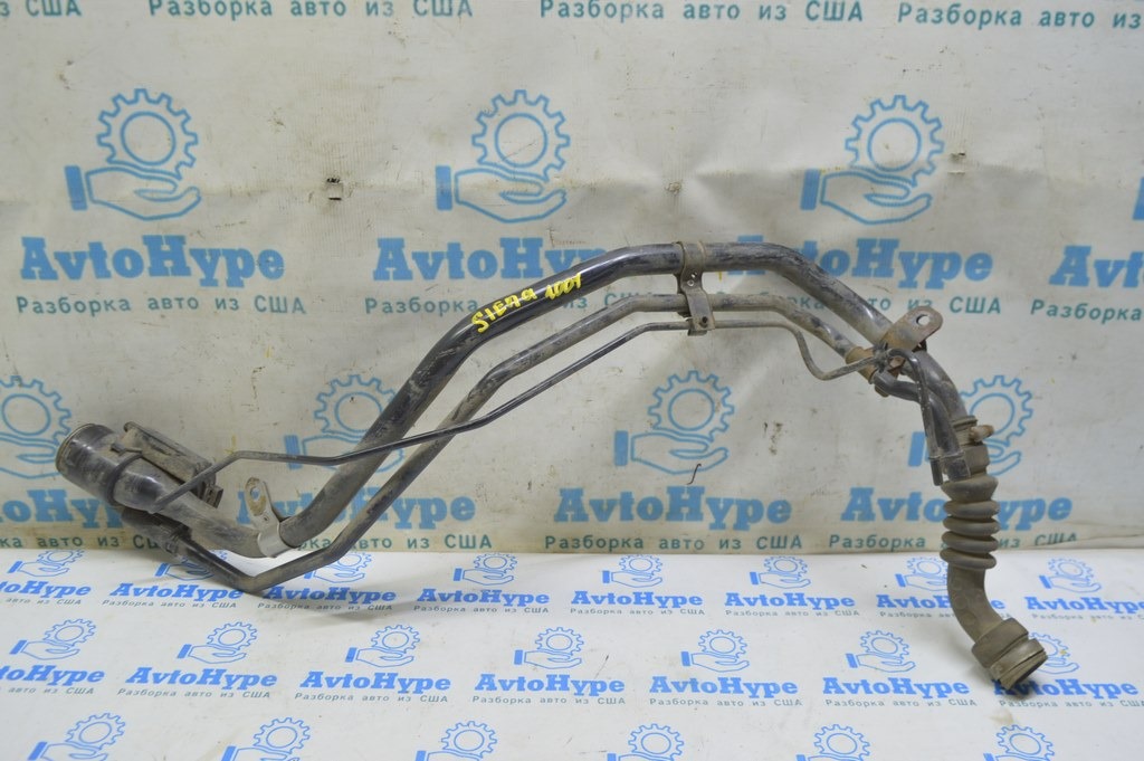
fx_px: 1000
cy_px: 380
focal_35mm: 32
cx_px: 572
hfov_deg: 59.5
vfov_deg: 41.6
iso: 400
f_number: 5.6
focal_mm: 21
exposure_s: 1/20
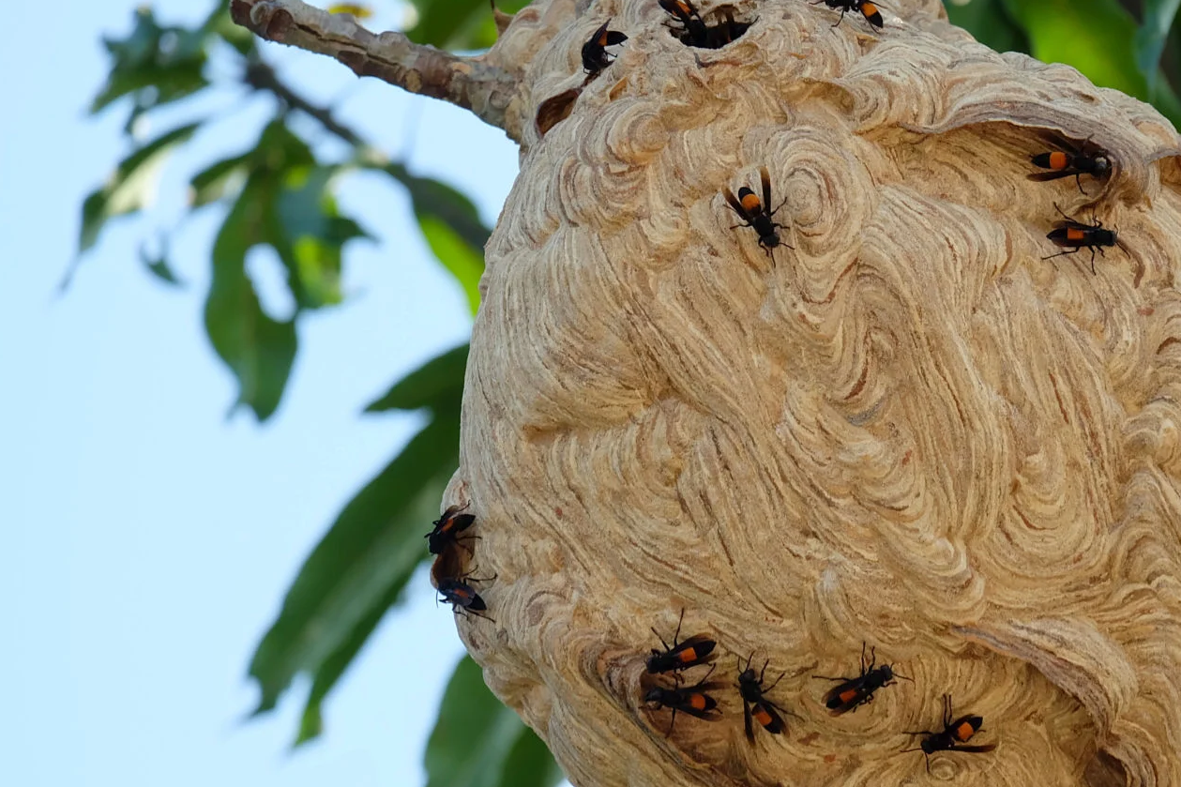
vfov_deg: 2.5
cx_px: 888
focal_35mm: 548
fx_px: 17974
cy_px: 477
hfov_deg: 3.8
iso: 400
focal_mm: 230
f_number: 6.7
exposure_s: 1/320
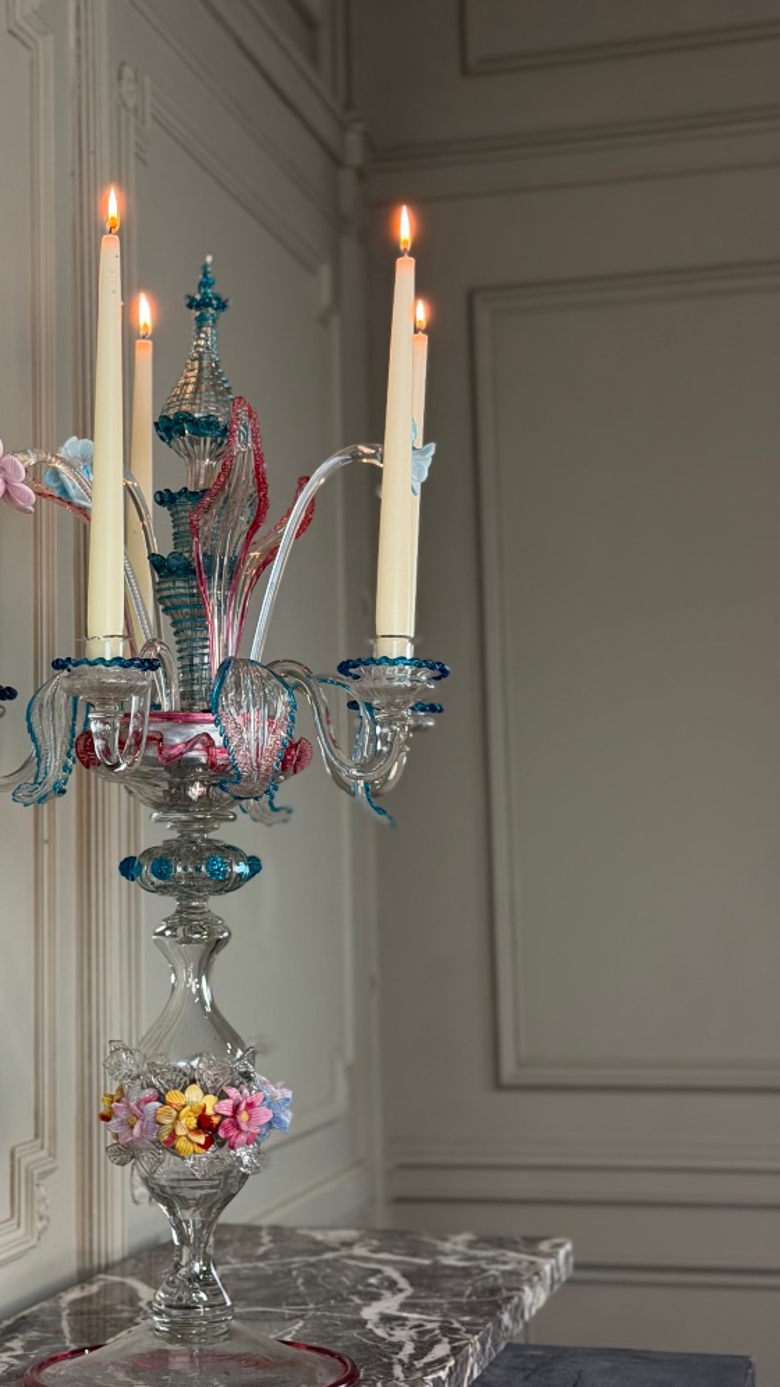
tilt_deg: +5.5
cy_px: 659
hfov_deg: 19.1
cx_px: 270
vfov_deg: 33.3
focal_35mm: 63
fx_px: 2317
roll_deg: +1.9
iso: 200
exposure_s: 1/100
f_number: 1.78
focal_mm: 6.76
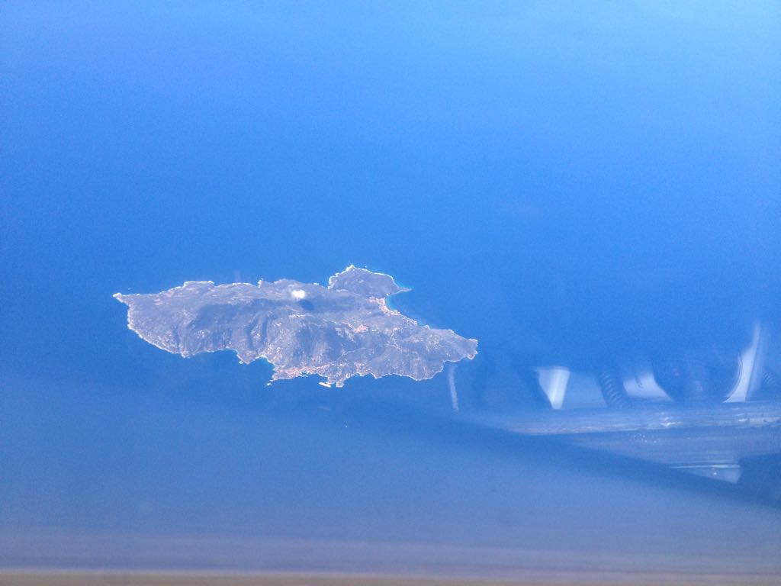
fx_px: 790
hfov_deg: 52.6
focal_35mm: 35
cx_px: 390
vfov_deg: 40.7
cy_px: 293
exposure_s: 1/935
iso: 64
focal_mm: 4.28
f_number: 2.4
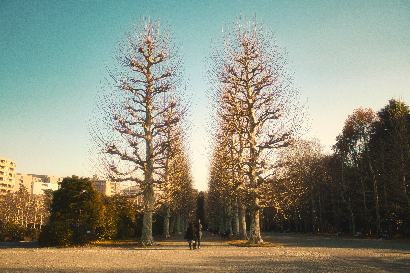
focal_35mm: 36
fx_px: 410
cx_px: 205
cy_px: 136
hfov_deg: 53.1
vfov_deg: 36.9
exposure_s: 1/2000
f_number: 1.8
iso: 200
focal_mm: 24
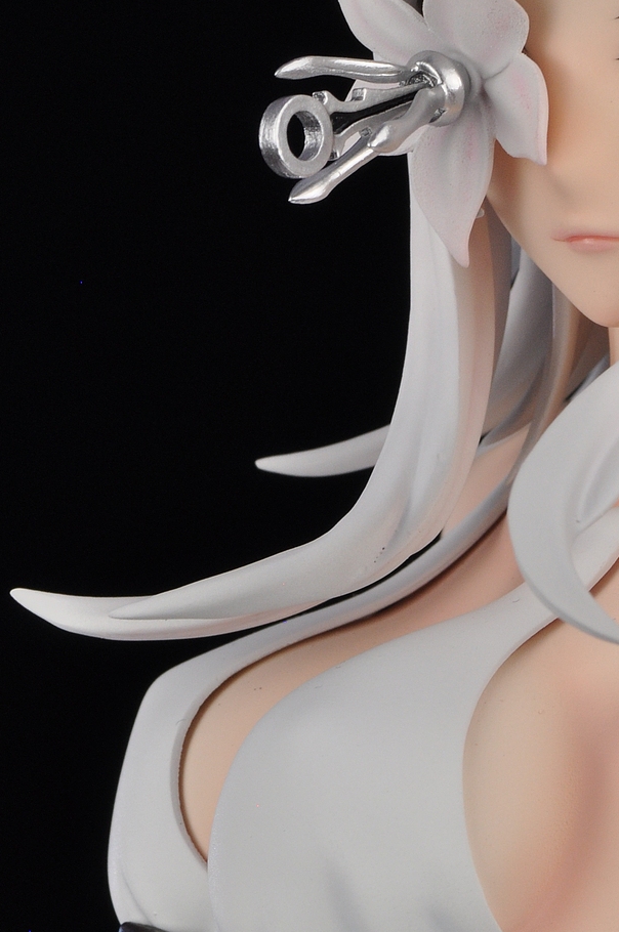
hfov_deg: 4.8
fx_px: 7398
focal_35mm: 286
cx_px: 621
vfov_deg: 7.2
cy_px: 333
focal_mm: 90
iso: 400
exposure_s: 1/25
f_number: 16
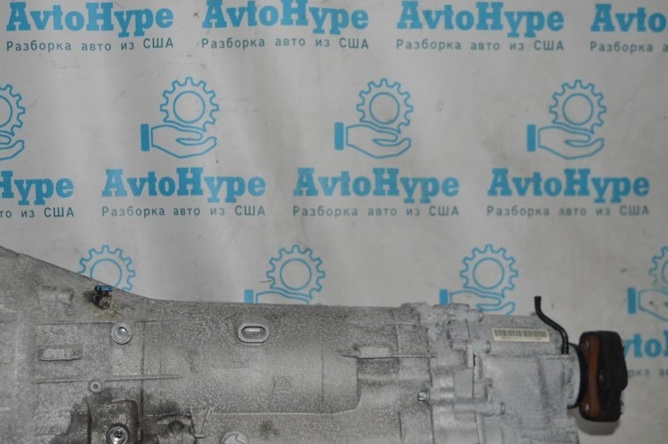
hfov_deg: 34.3
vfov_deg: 23.2
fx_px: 1075
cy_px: 302
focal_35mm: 58
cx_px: 243
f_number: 4.2
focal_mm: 28
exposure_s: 1/60
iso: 2200
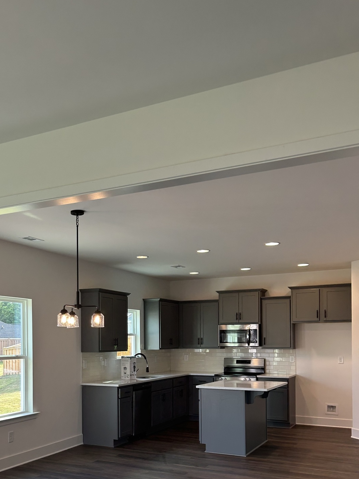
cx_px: 104
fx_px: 512
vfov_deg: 48.9
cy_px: 335
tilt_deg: +0.5
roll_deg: +0.0
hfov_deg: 38.0
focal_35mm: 37
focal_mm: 5.7
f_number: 1.5
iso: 64
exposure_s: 1/120
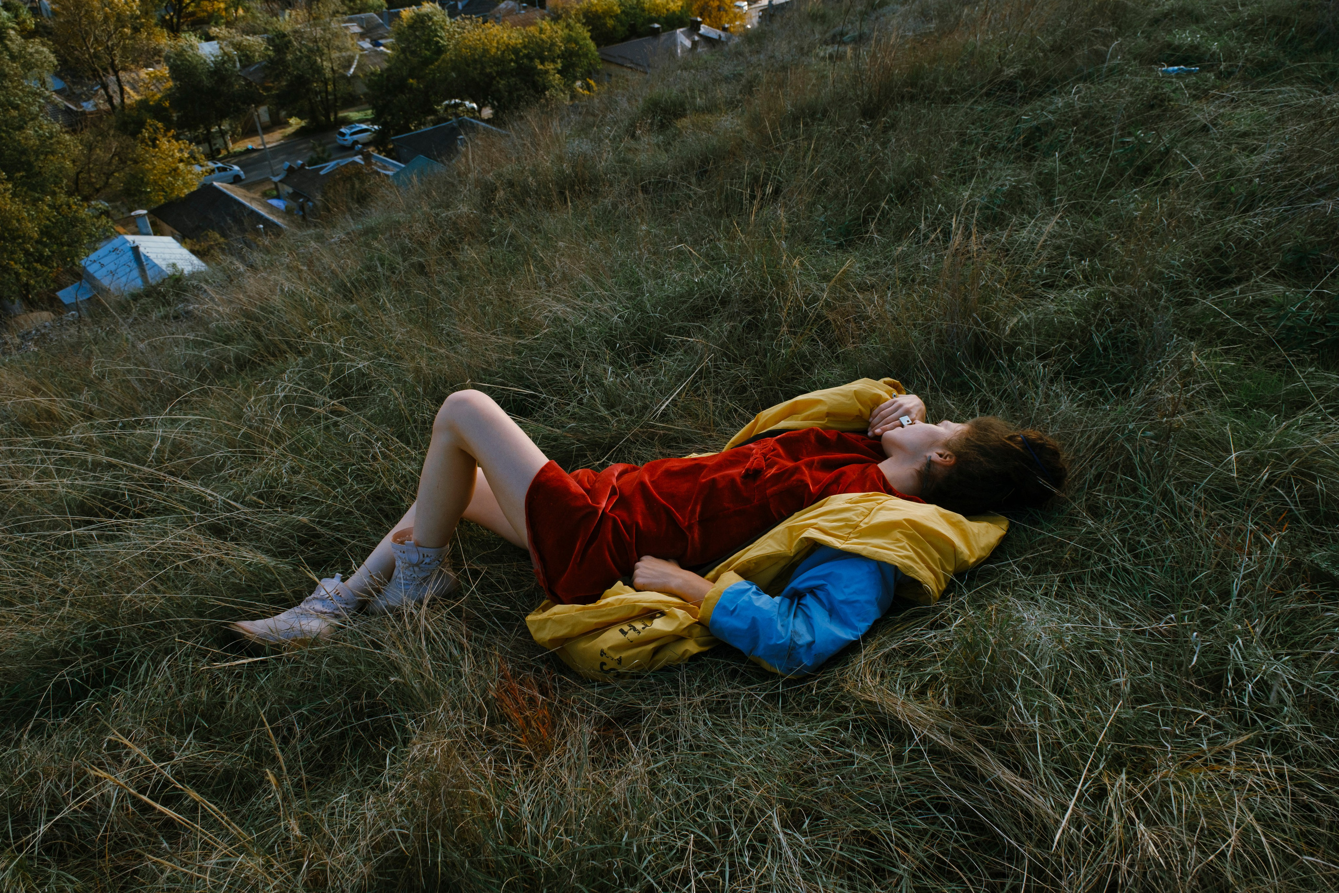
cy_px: 446
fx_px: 893
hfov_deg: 73.7
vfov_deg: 53.1
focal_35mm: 24
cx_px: 670
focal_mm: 16
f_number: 5
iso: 640
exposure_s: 1/1000
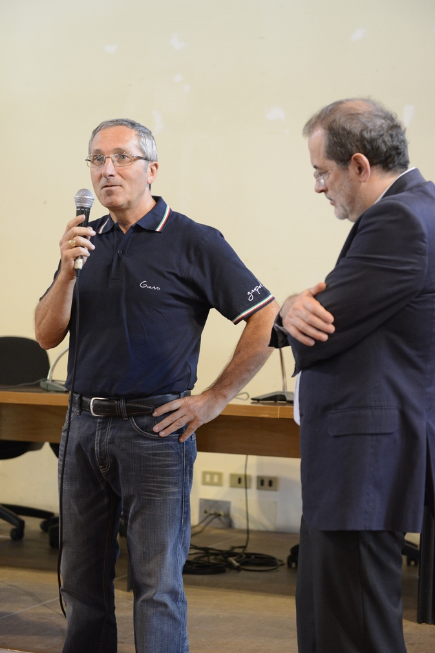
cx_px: 215
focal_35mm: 71
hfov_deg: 19.2
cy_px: 326
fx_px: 1287
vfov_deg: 28.5
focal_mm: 70
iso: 3200
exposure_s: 1/100
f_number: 4
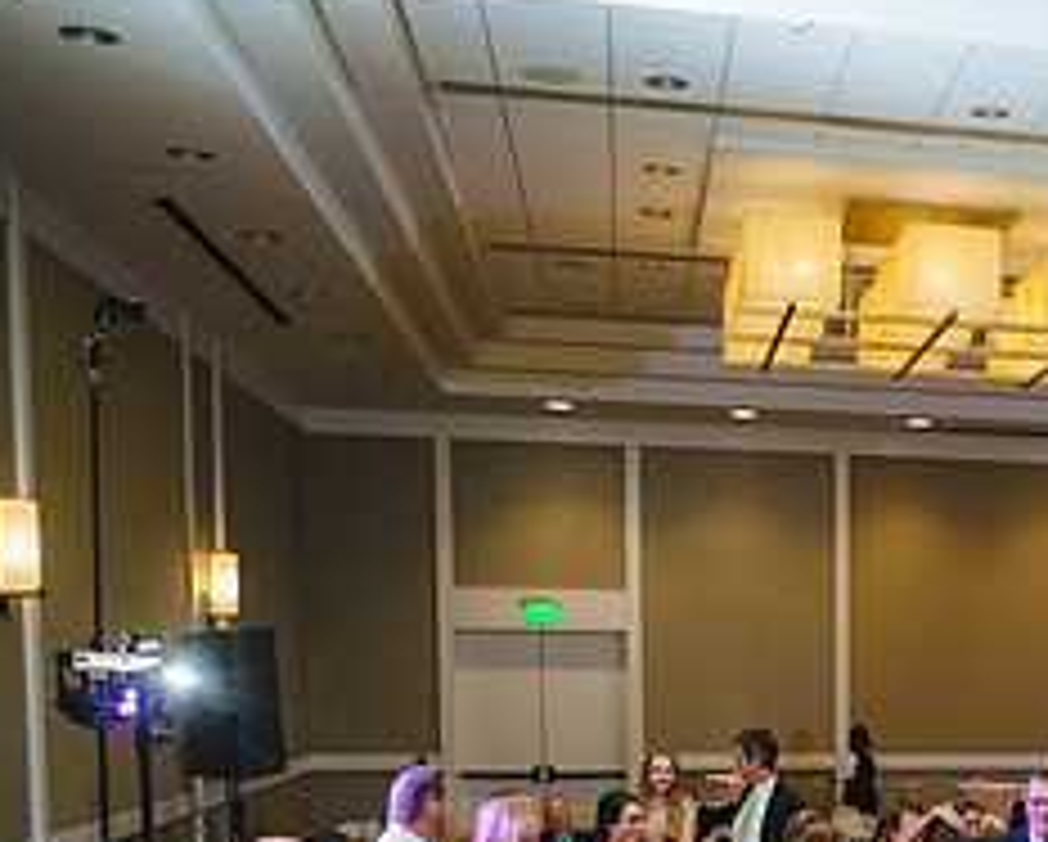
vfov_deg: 25.8
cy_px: 844
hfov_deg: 30.5
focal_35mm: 56
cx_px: 1111
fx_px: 1739
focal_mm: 24
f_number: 2.8
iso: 1250
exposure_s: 1/80
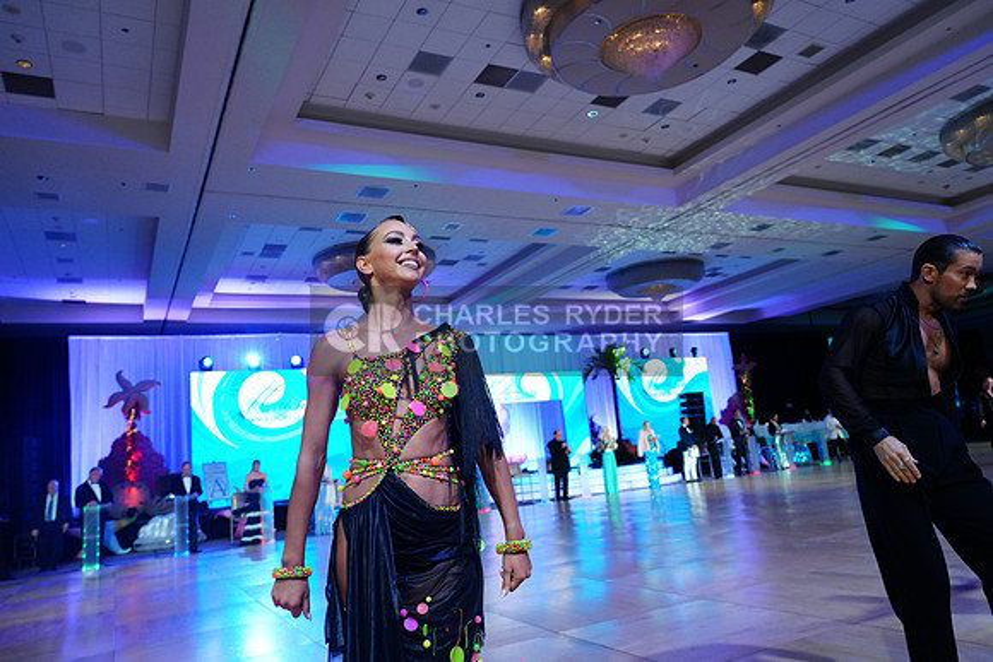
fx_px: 662
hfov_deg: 73.7
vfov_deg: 53.2
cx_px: 496
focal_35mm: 24
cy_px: 331
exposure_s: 1/400
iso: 2500
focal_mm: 24
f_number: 4
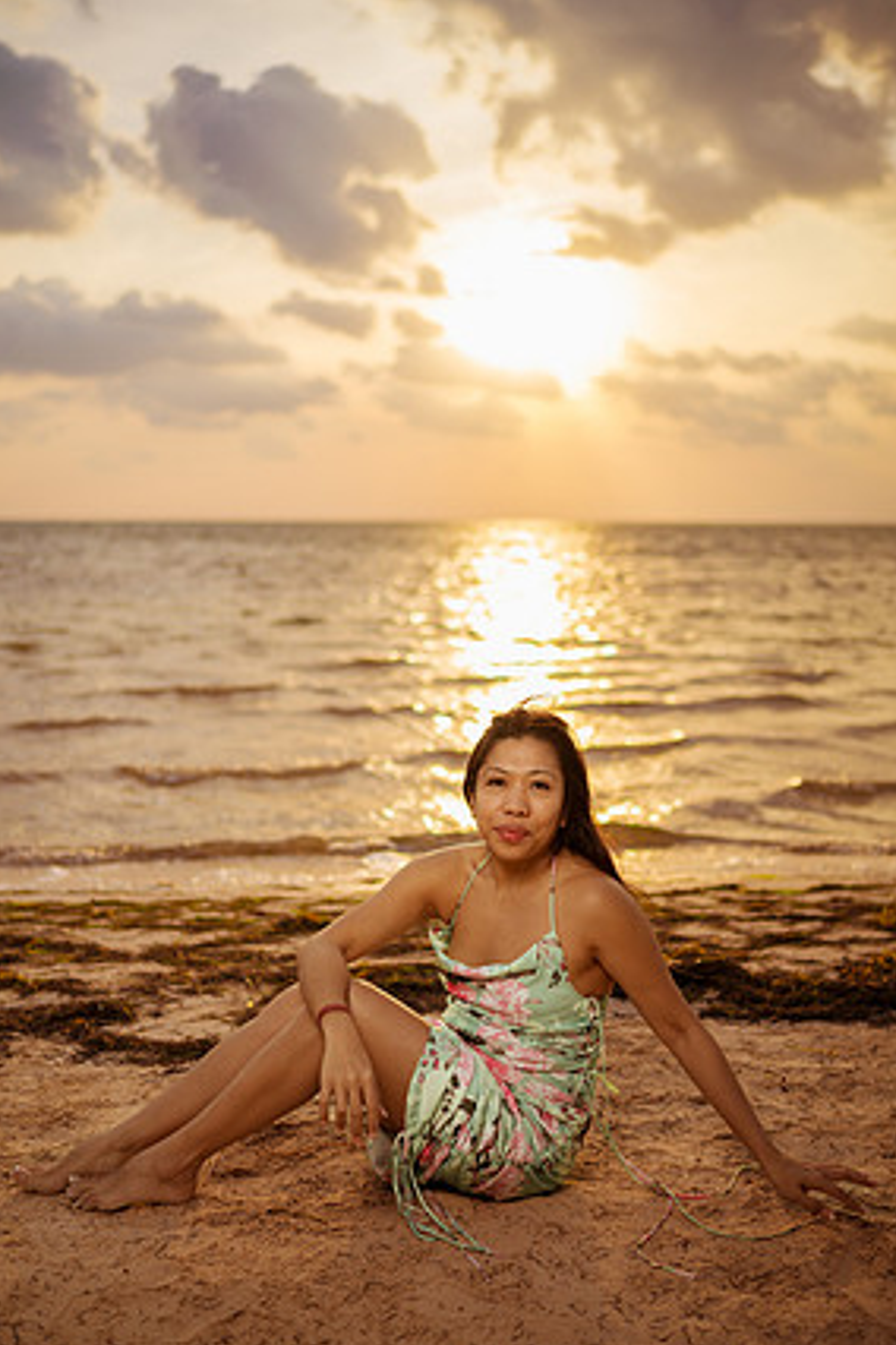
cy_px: 682
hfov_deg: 35.9
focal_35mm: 37
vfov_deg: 51.9
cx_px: 467
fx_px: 1381
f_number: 1.8
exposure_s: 1/5000
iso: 125
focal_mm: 35
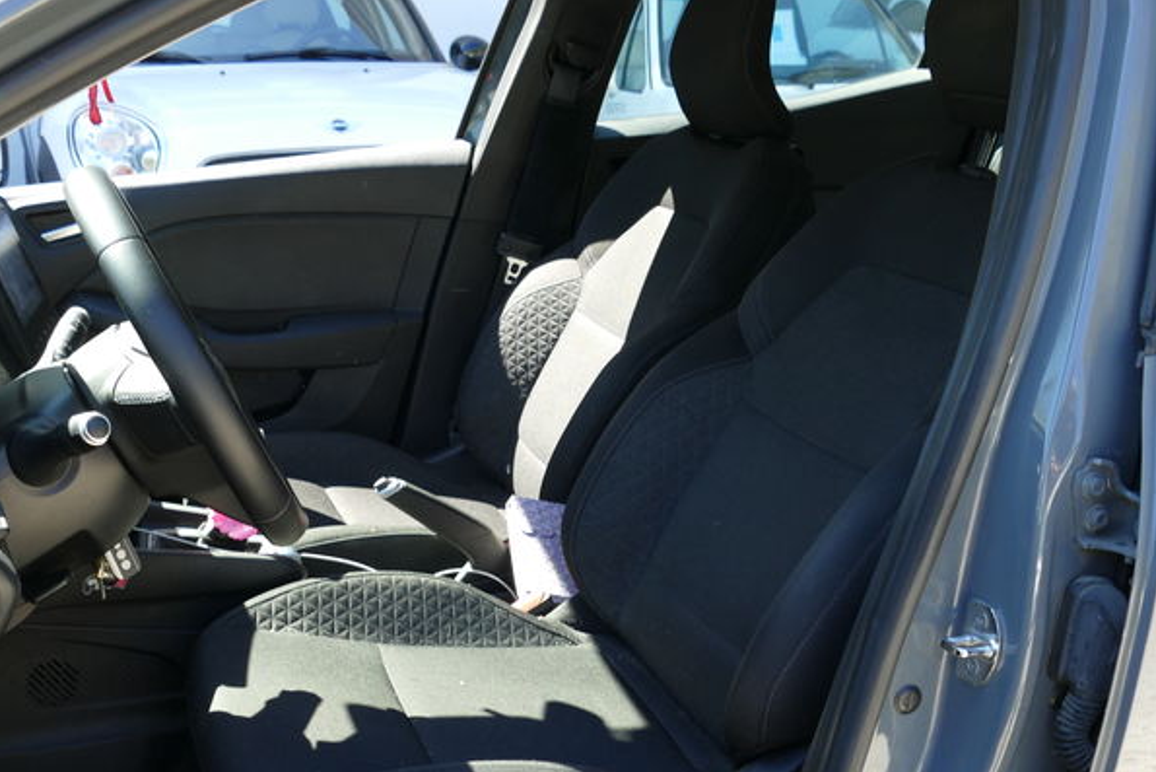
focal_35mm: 42
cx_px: 499
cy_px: 536
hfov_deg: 46.3
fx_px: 1349
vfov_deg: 31.6
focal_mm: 9.12
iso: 125
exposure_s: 1/160
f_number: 2.8
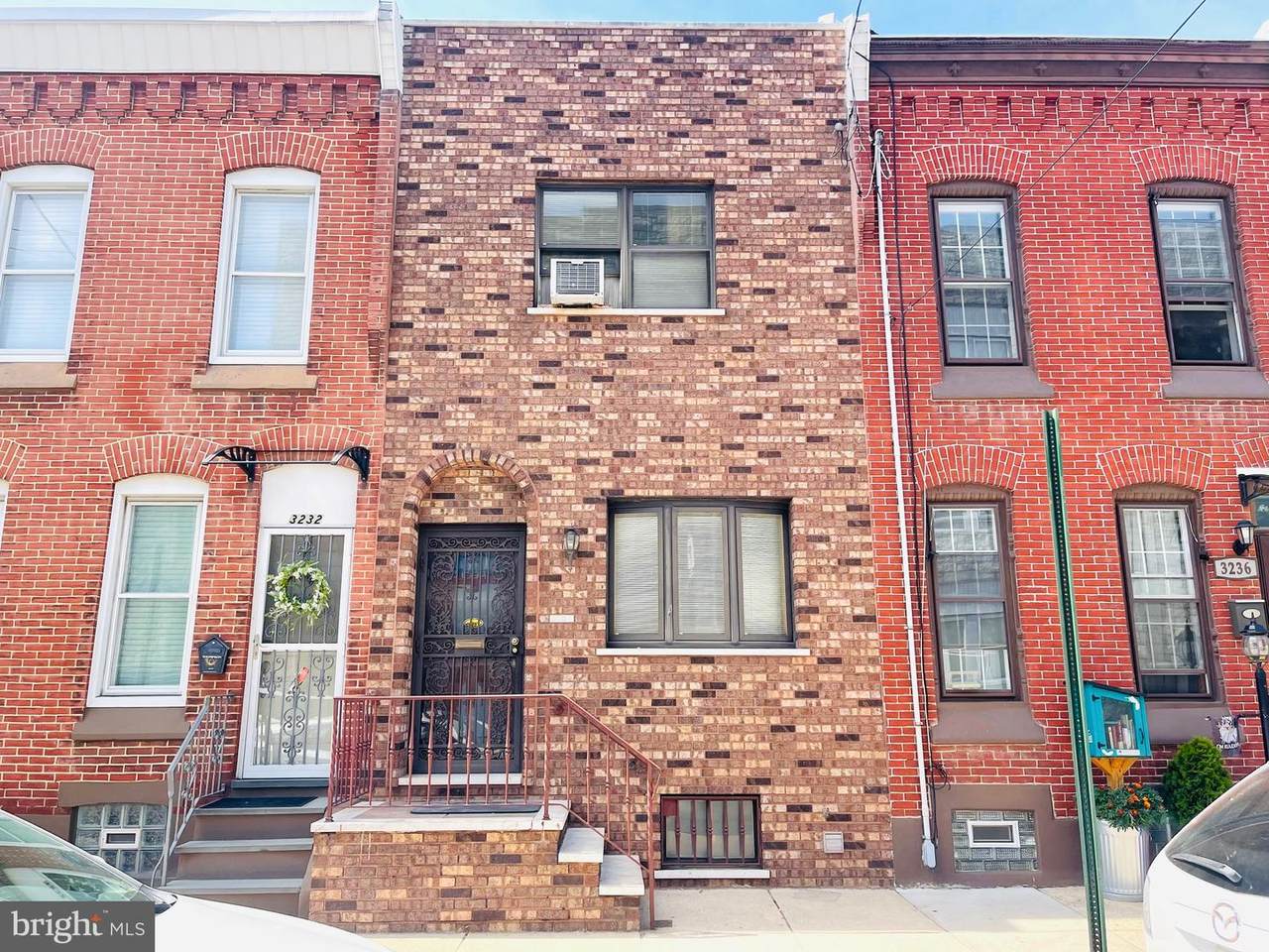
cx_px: 634
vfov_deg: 54.9
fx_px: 916
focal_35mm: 25
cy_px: 476
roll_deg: +0.8
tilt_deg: +12.4
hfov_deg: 69.4
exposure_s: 1/842
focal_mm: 5.1
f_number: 1.6
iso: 32
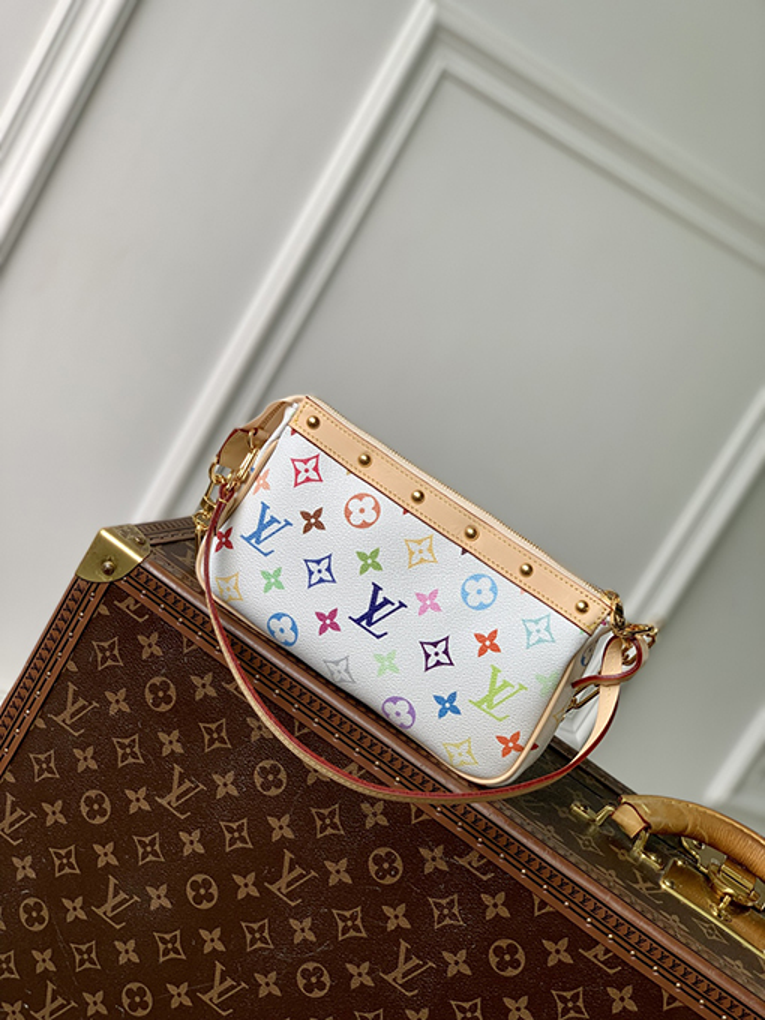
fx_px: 1532
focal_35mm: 52
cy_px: 510
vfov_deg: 36.8
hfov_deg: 28.0
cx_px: 382
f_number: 2.4
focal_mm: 6
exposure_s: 1/148
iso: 16
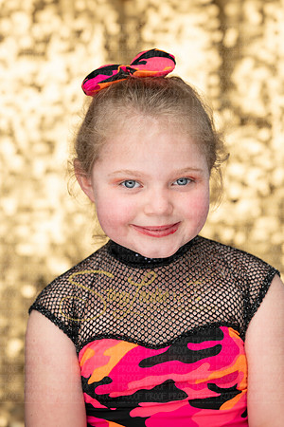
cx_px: 142
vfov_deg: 23.9
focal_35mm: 85
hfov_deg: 16.1
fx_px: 1006
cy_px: 214
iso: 1250
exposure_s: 1/640
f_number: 3.5
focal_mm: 85
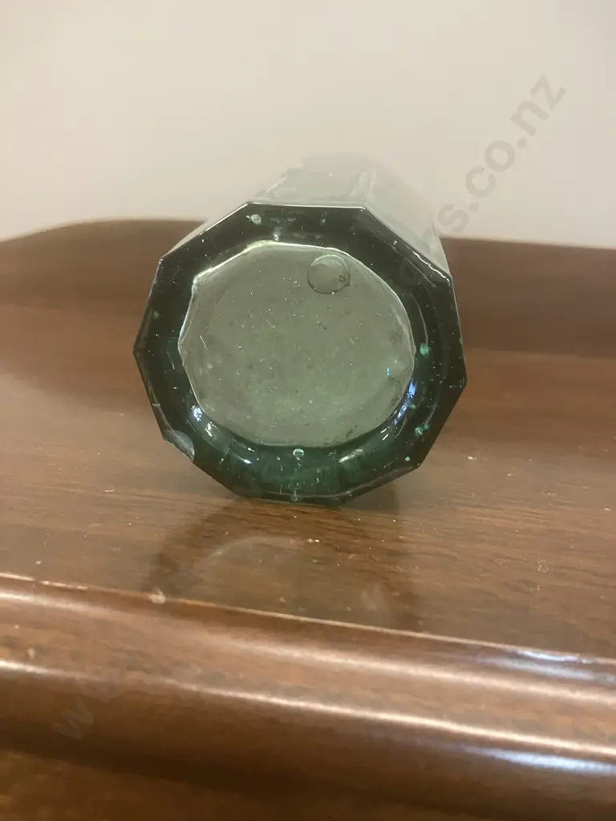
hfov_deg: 49.7
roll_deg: -3.6
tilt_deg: -11.0
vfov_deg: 63.4
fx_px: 664
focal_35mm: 28
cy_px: 410
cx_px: 308
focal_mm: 3.99
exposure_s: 1/33
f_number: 1.8
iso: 320
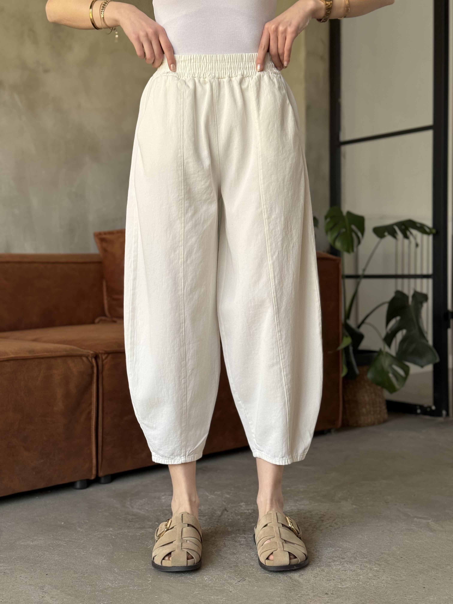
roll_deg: +0.6
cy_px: 302
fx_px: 838
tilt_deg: -2.1
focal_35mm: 48
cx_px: 226
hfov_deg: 30.3
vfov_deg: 39.7
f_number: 1.78
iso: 100
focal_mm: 6.76
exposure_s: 1/80
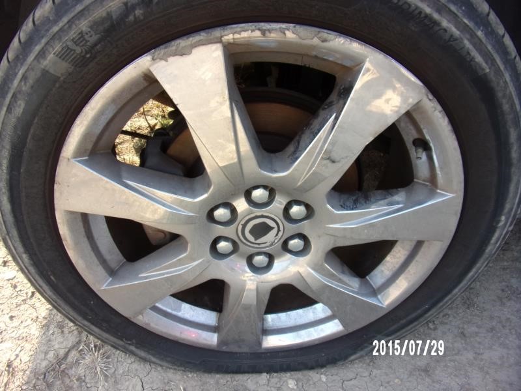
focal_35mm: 24
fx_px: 361
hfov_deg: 71.6
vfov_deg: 56.8
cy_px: 196
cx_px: 260
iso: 80
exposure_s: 1/140
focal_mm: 4.3
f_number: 3.3
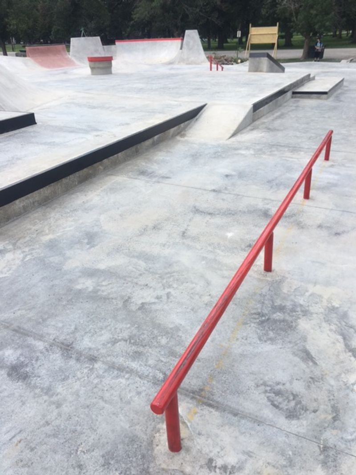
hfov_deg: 48.2
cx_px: 178
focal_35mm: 29
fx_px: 398
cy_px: 238
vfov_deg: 61.7
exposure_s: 1/1099
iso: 25
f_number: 2.2
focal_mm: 4.15
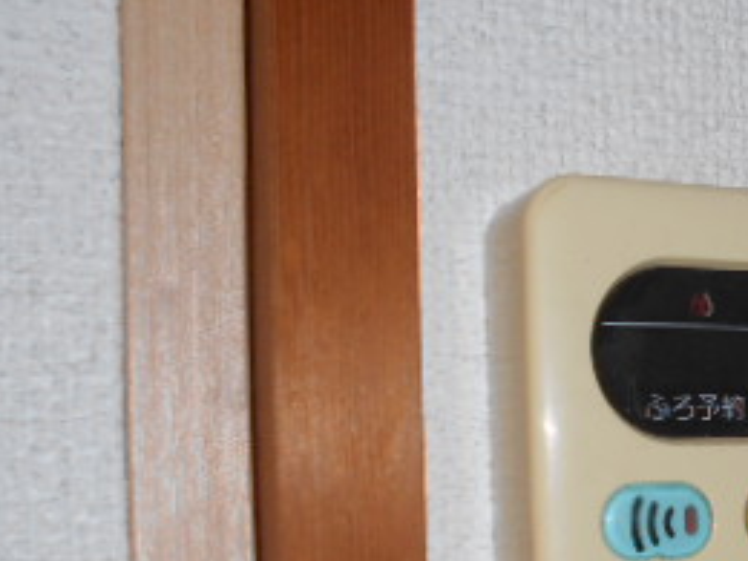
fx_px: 1383
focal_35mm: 64
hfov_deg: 27.7
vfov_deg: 22.5
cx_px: 820
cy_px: 478
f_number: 3.2
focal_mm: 4.6
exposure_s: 1/25
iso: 80
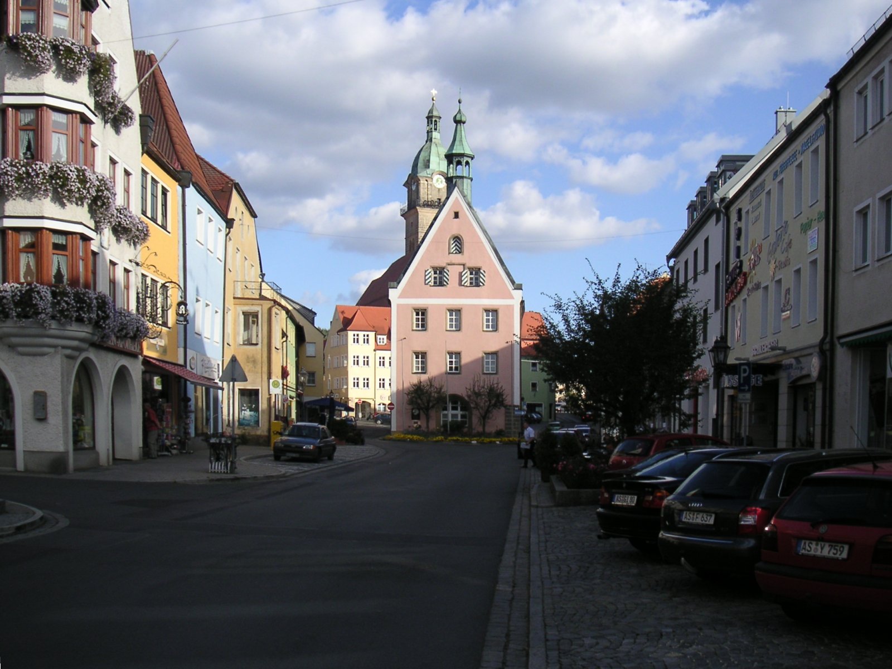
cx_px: 446
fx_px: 979
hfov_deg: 49.0
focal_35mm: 38
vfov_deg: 37.7
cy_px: 334
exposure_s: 1/750
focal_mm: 6
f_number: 2.8
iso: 50
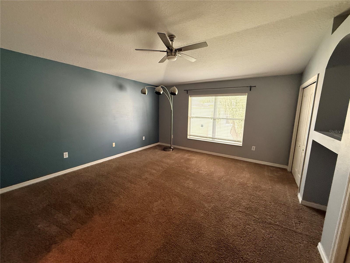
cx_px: 175
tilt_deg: -8.9
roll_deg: -1.3
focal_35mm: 14
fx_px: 142
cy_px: 132
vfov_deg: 85.7
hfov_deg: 102.1
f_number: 2.2
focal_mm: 2.22
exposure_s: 1/82
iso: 400
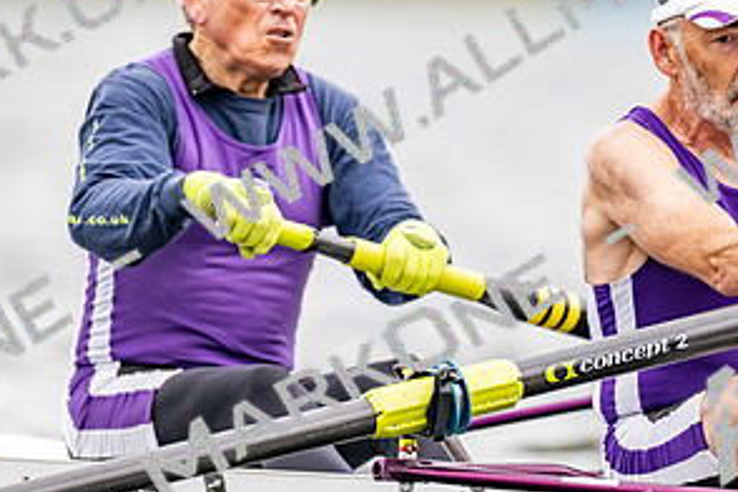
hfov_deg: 1.7
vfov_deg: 1.2
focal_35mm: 1182
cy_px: 247
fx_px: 24229
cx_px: 492
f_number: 4
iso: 900
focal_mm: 600
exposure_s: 1/2500
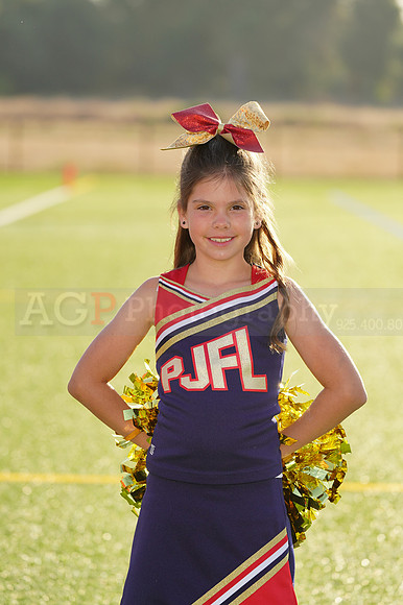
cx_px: 202
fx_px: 3328
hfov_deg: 6.9
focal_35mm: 198
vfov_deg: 10.4
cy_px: 302
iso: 100
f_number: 5.6
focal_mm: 198
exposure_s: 1/250
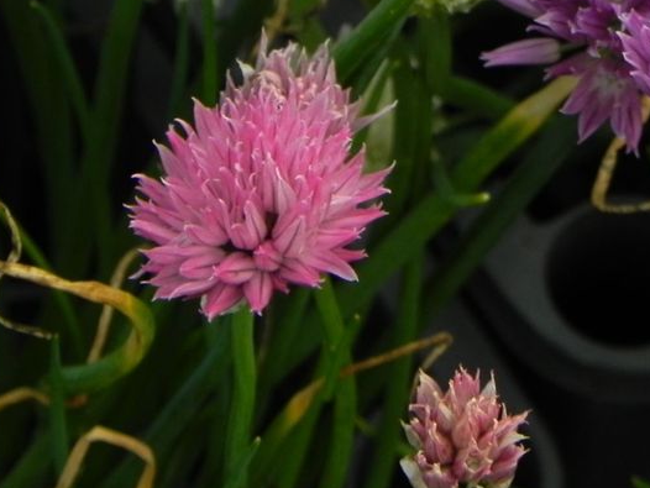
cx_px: 584
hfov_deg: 5.3
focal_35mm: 373
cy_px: 20
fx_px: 7007
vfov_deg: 4.0
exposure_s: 1/60
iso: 160
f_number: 5
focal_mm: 32.7
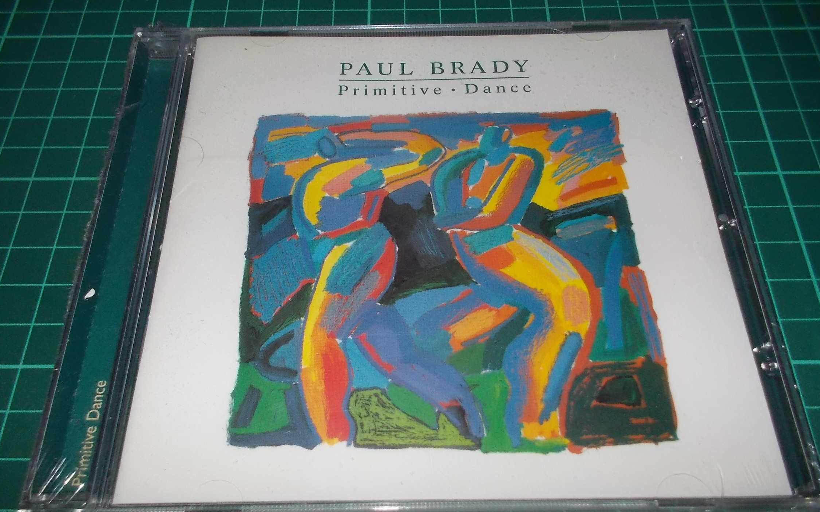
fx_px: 693
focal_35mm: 31
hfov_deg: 61.2
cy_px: 301
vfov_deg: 40.5
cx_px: 411
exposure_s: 1/30
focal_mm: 4.1
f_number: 3.3
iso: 200
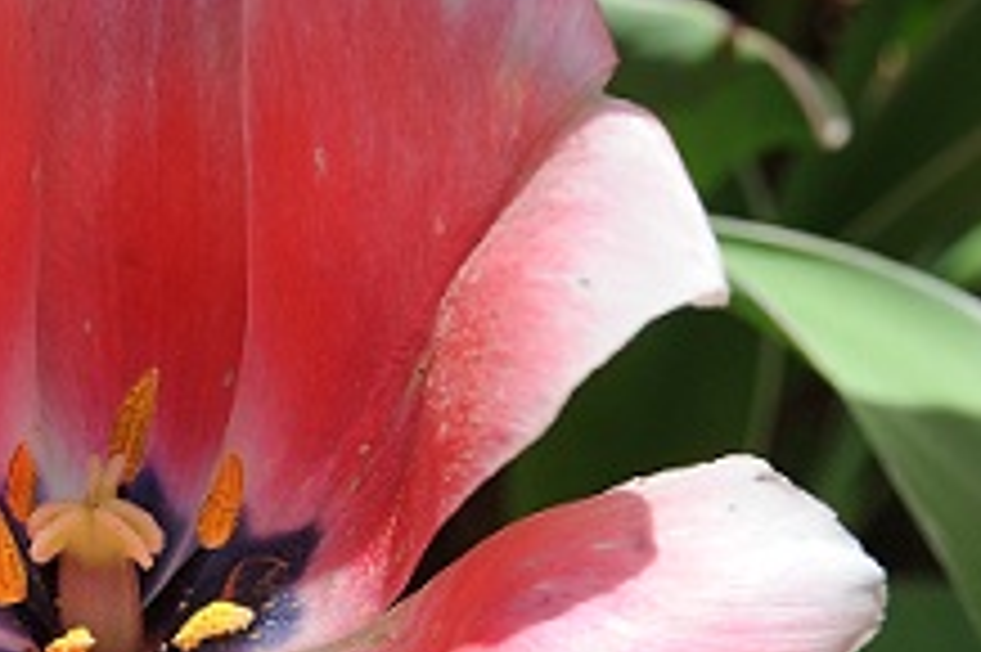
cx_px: -430
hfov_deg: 11.3
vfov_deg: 7.8
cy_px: 441
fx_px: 4765
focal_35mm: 175
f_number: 13
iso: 500
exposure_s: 1/640
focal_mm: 60
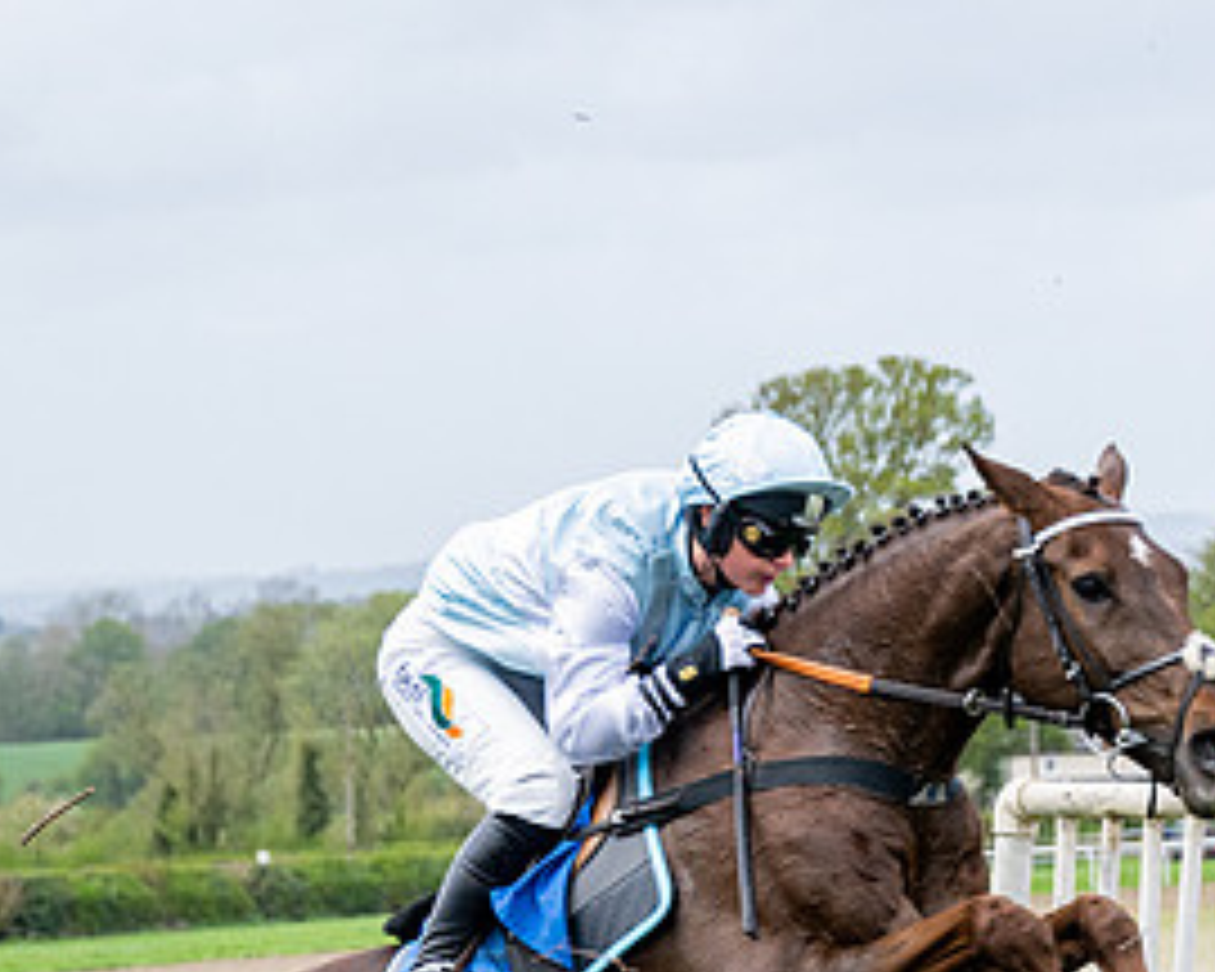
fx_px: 9062
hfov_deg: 7.6
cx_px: 1410
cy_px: 1186
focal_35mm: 252
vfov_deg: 6.1
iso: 400
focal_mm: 70
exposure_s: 1/2000
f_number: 4
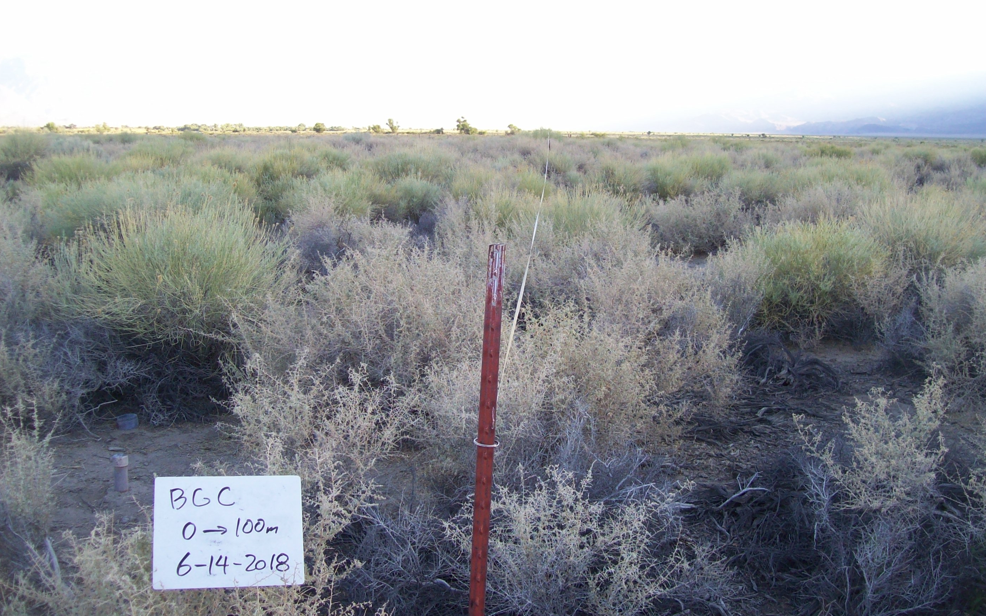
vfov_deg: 32.8
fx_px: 1048
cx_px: 491
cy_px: 305
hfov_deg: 50.4
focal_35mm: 39
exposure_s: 1/181
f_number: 2.7
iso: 80
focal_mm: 6
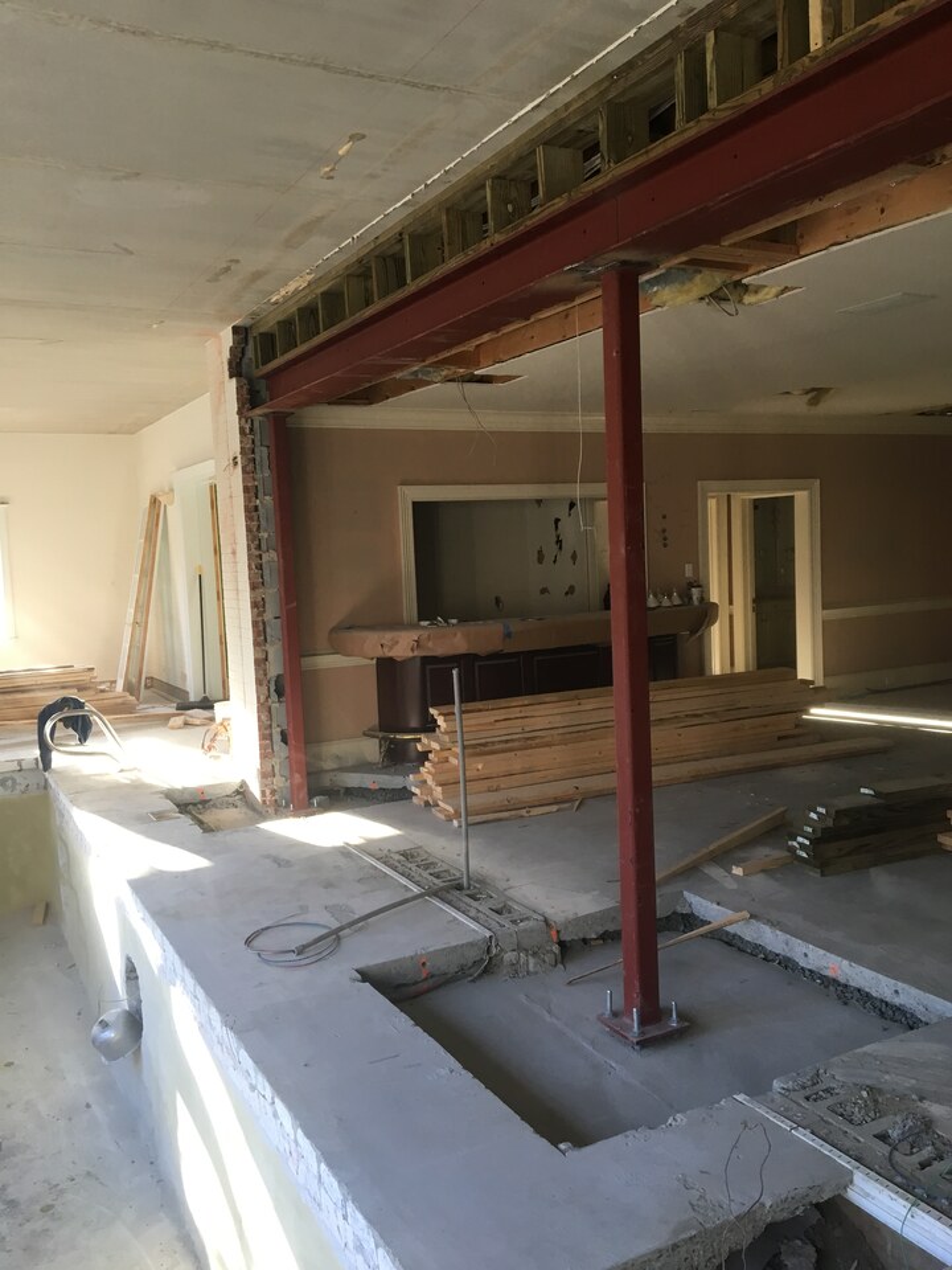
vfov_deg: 61.7
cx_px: 476
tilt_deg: -4.4
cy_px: 635
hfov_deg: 48.2
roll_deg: +3.3
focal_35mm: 29
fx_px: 1063
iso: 80
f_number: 2.2
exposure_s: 1/30
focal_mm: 4.15
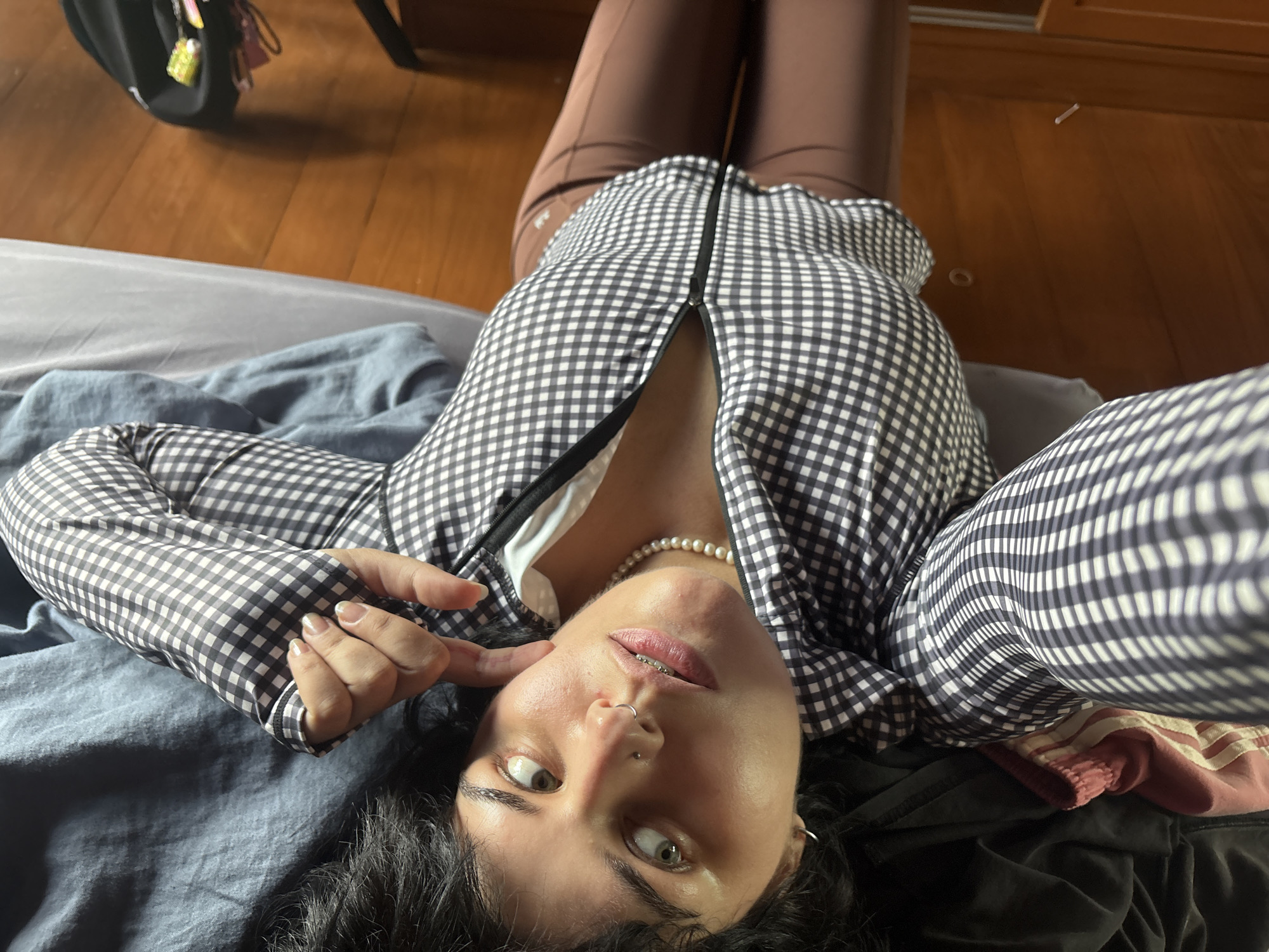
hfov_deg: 67.3
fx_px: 953
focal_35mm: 26
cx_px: 634
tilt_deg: -53.9
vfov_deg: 53.1
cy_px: 476
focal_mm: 5.96
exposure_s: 1/67
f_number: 1.6
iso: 125
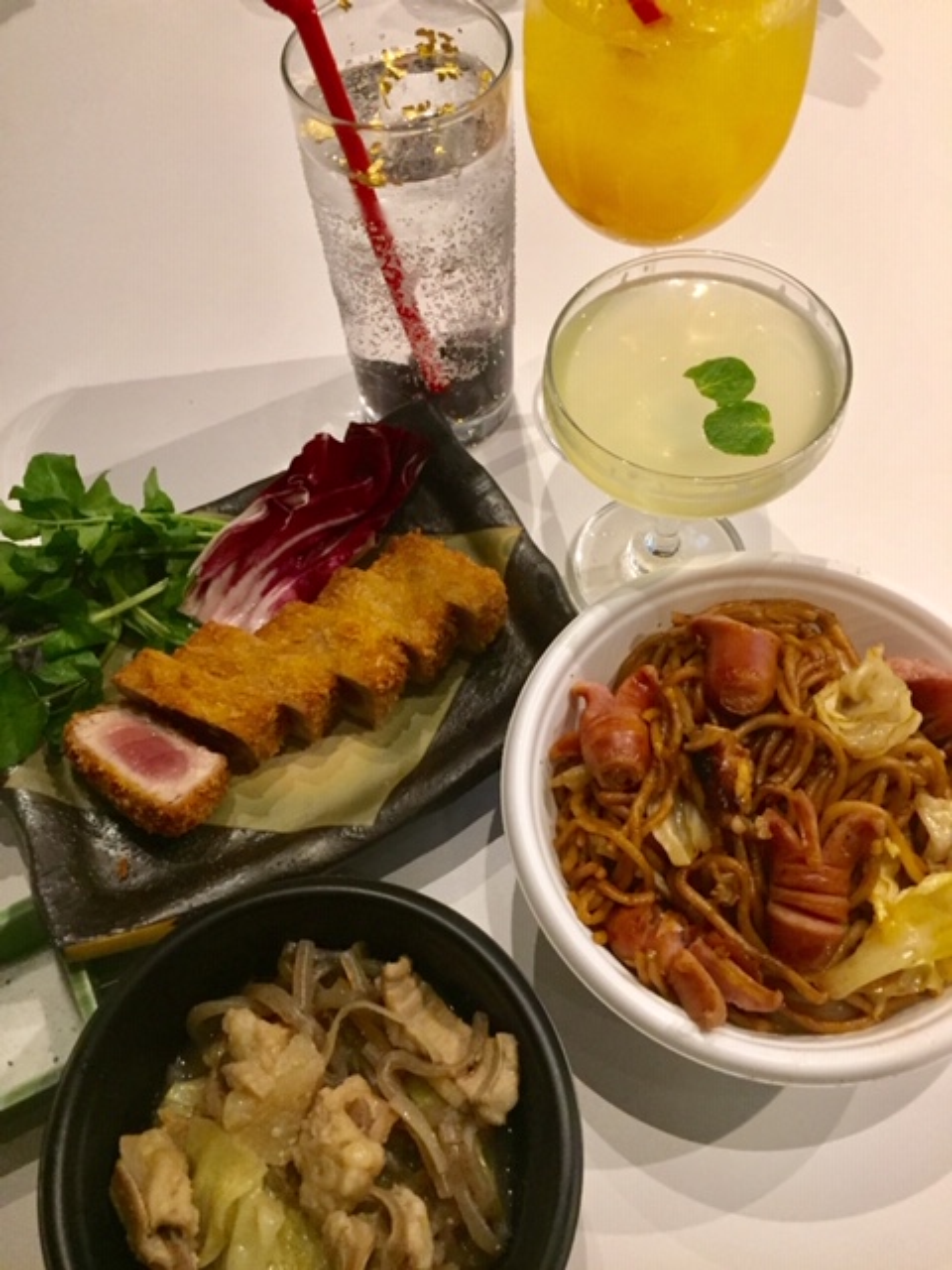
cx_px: 476
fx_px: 1063
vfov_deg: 61.7
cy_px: 635
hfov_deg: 48.2
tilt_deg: -61.7
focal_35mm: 29
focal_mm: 4.15
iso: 200
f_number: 2.2
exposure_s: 1/30
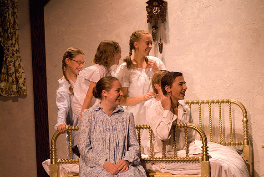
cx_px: 132
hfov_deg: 12.4
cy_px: 88
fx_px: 1211
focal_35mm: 165
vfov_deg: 8.3
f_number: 2.8
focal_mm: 110
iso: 1600
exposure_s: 1/160
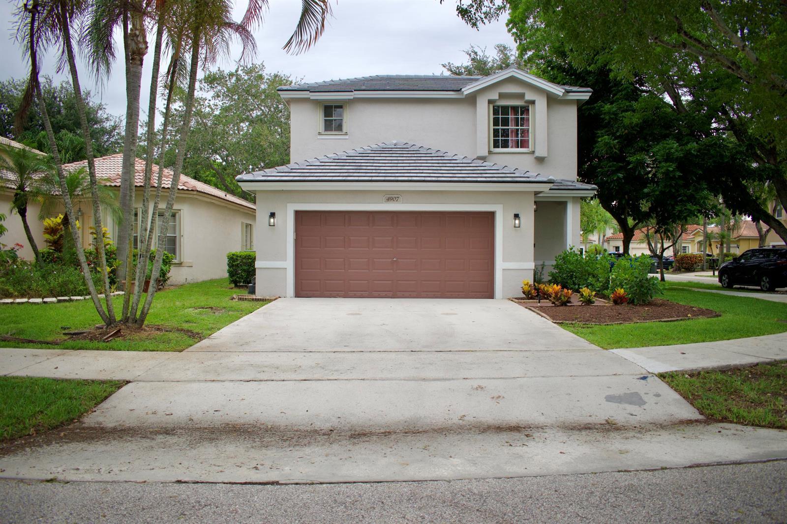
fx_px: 590
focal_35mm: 27
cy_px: 262
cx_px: 394
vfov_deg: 47.9
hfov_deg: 67.4
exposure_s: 1/1000
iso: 200
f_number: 3.5
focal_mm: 18
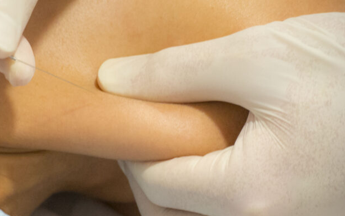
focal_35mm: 207
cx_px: 74
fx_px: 1946
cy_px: 150
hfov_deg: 10.1
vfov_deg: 6.3
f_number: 4
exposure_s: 1/20
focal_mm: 45.9
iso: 800
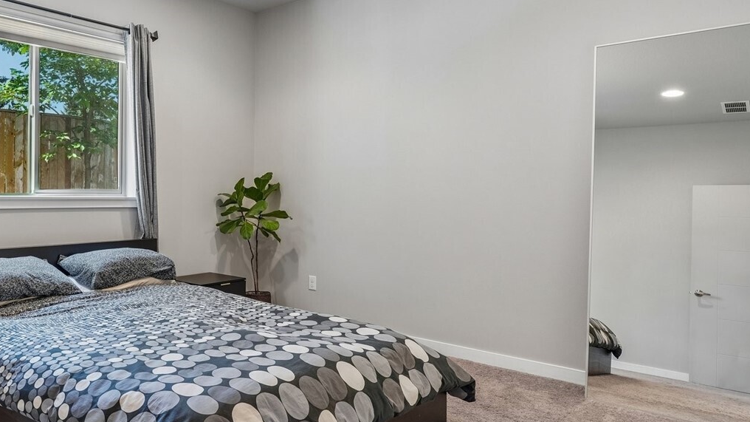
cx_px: 180
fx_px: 557
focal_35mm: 28
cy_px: 193
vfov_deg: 41.4
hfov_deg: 63.6
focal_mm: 16
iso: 400
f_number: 8
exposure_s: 1/6
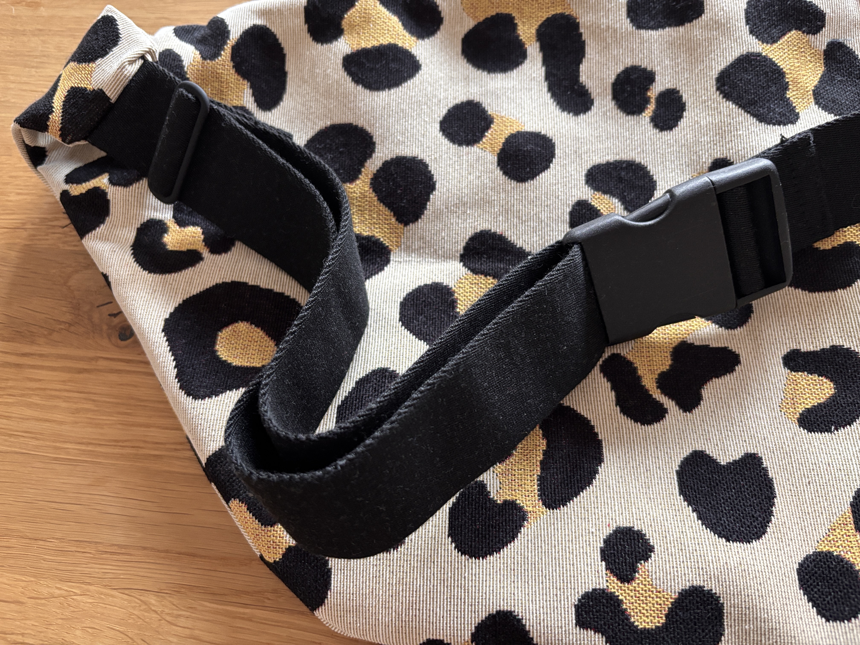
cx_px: 430
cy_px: 322
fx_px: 646
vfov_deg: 53.1
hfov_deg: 67.3
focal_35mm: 26
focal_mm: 5.96
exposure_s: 1/60
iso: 400
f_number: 1.6
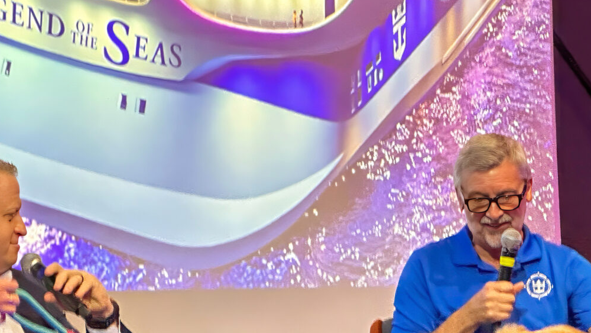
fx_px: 2524
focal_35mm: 161
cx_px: 204
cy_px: 314
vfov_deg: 7.5
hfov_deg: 13.3
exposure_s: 1/60
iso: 320
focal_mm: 9
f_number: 2.8
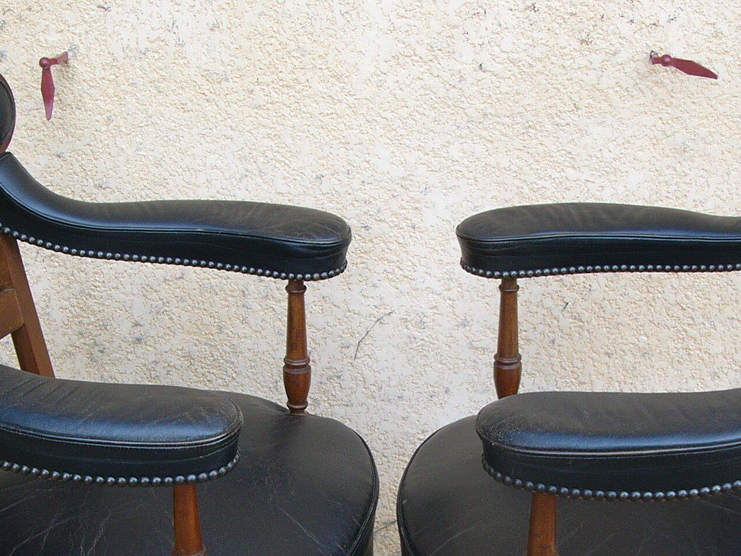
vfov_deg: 22.3
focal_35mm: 65
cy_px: 453
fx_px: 1391
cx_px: 387
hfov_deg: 29.8
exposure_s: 1/60
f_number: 2.8
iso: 50
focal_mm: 6
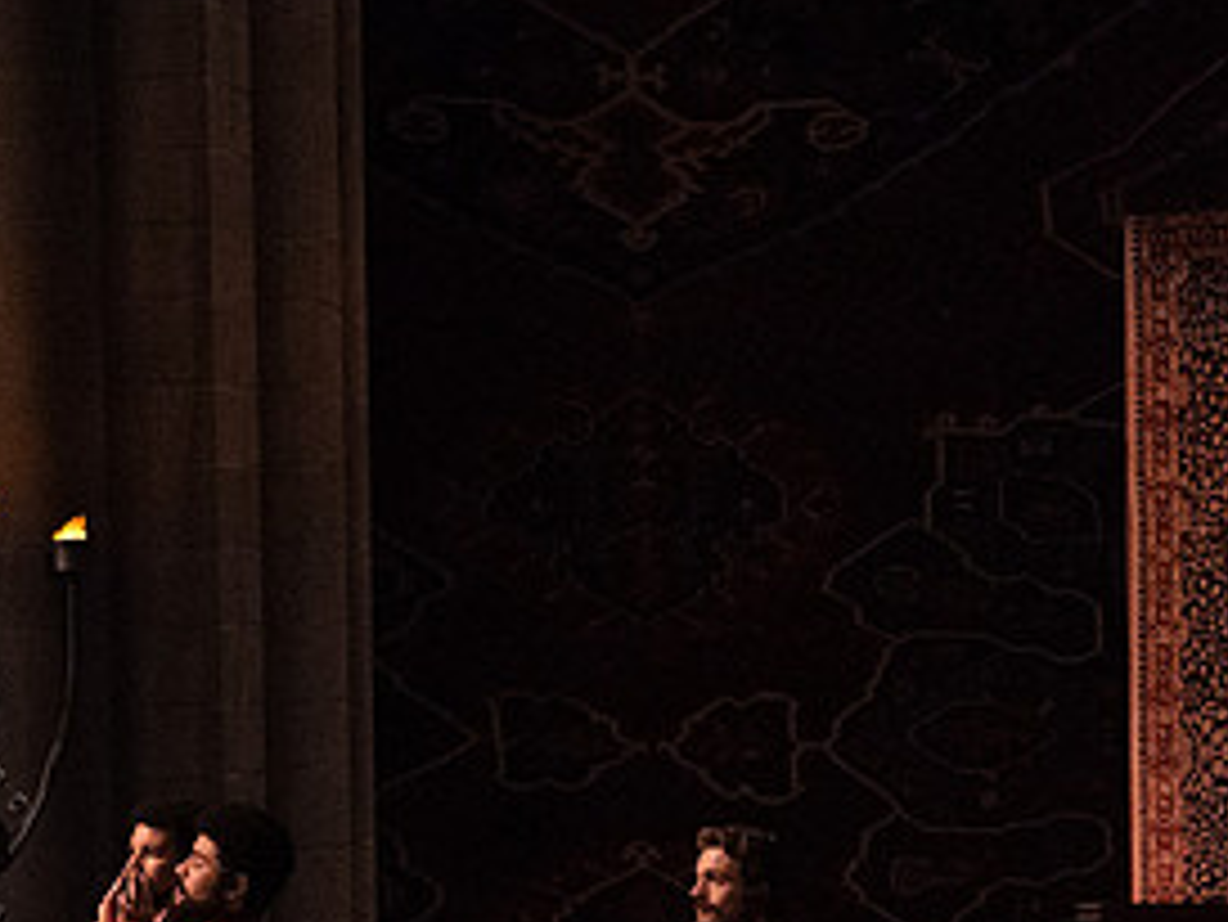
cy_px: 812
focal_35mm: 335
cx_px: 598
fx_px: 11889
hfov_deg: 5.9
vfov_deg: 4.4
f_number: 5
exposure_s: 1/320
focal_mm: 164
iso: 25600
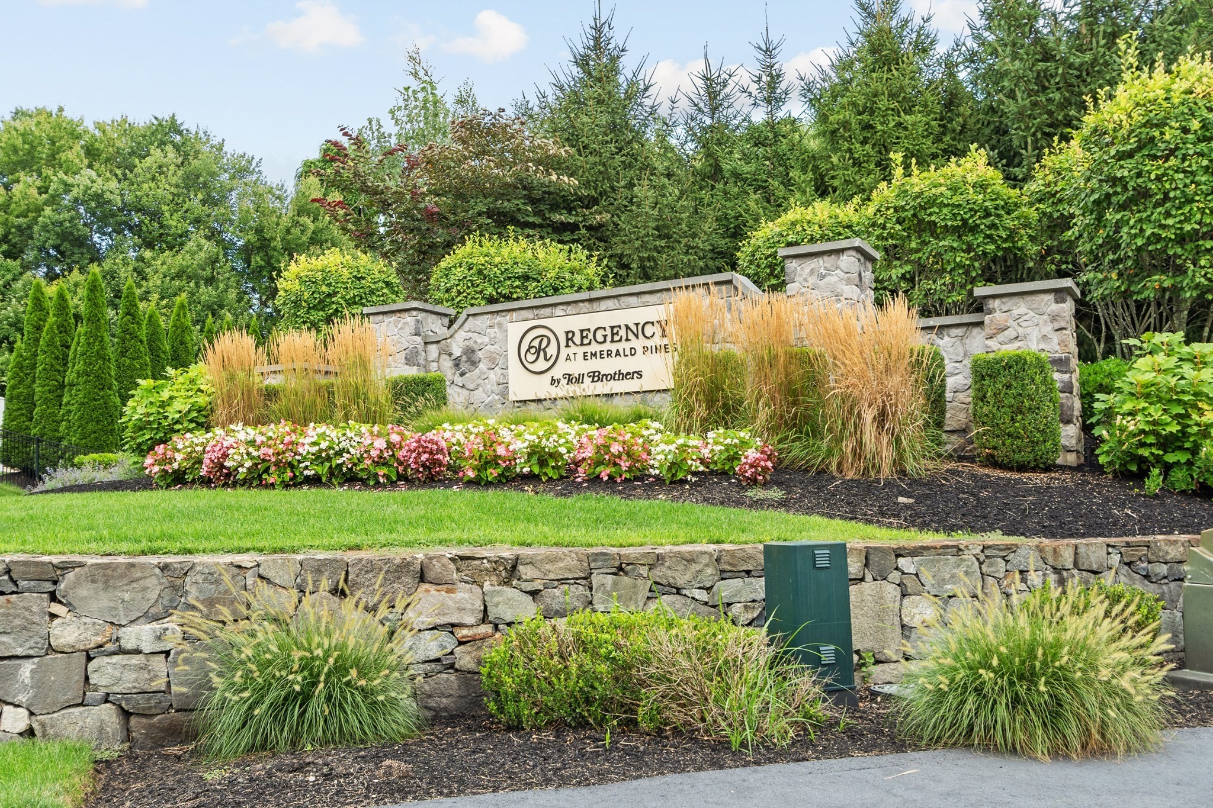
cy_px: 404
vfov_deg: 40.0
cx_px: 606
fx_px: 1112
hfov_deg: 57.2
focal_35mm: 33
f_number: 8
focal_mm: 22
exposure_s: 1/60
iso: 160
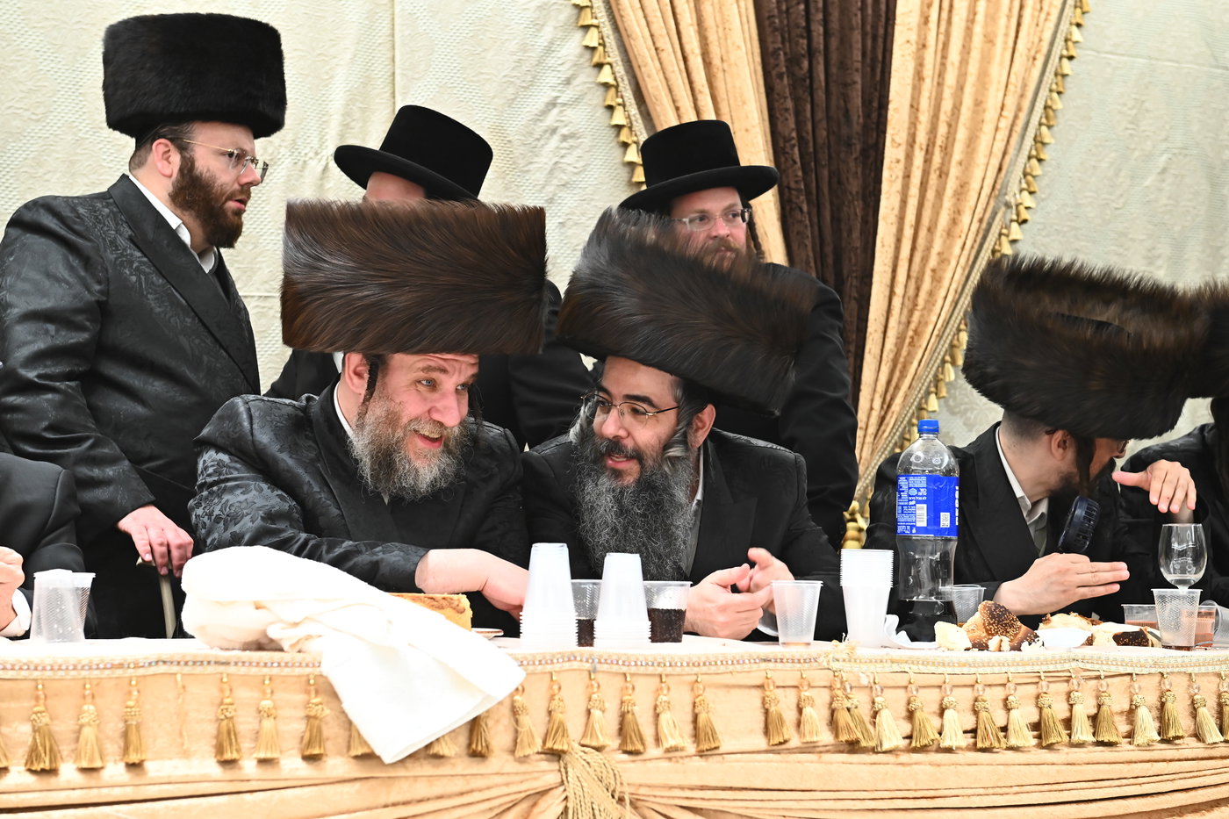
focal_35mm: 70
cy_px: 410
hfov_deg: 28.8
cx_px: 614
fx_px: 2389
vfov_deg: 19.5
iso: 2000
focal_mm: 70
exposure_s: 1/200
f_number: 5.6
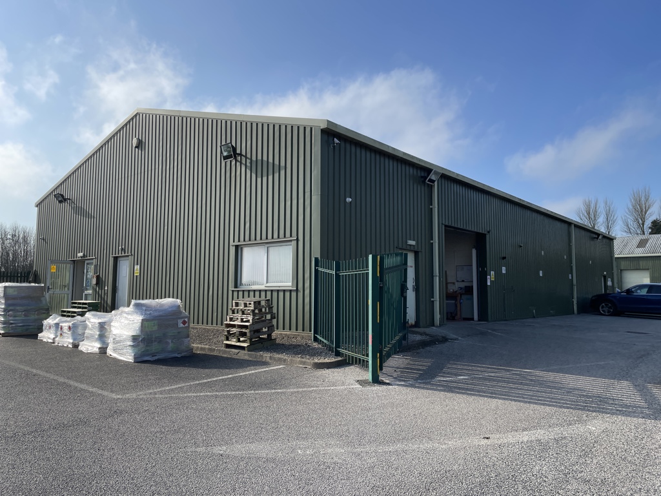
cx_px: 330
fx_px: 496
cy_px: 248
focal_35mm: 26
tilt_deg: +5.0
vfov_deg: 53.1
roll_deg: -0.1
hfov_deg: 67.3
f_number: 1.6
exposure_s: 1/3205
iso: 32
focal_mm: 4.2
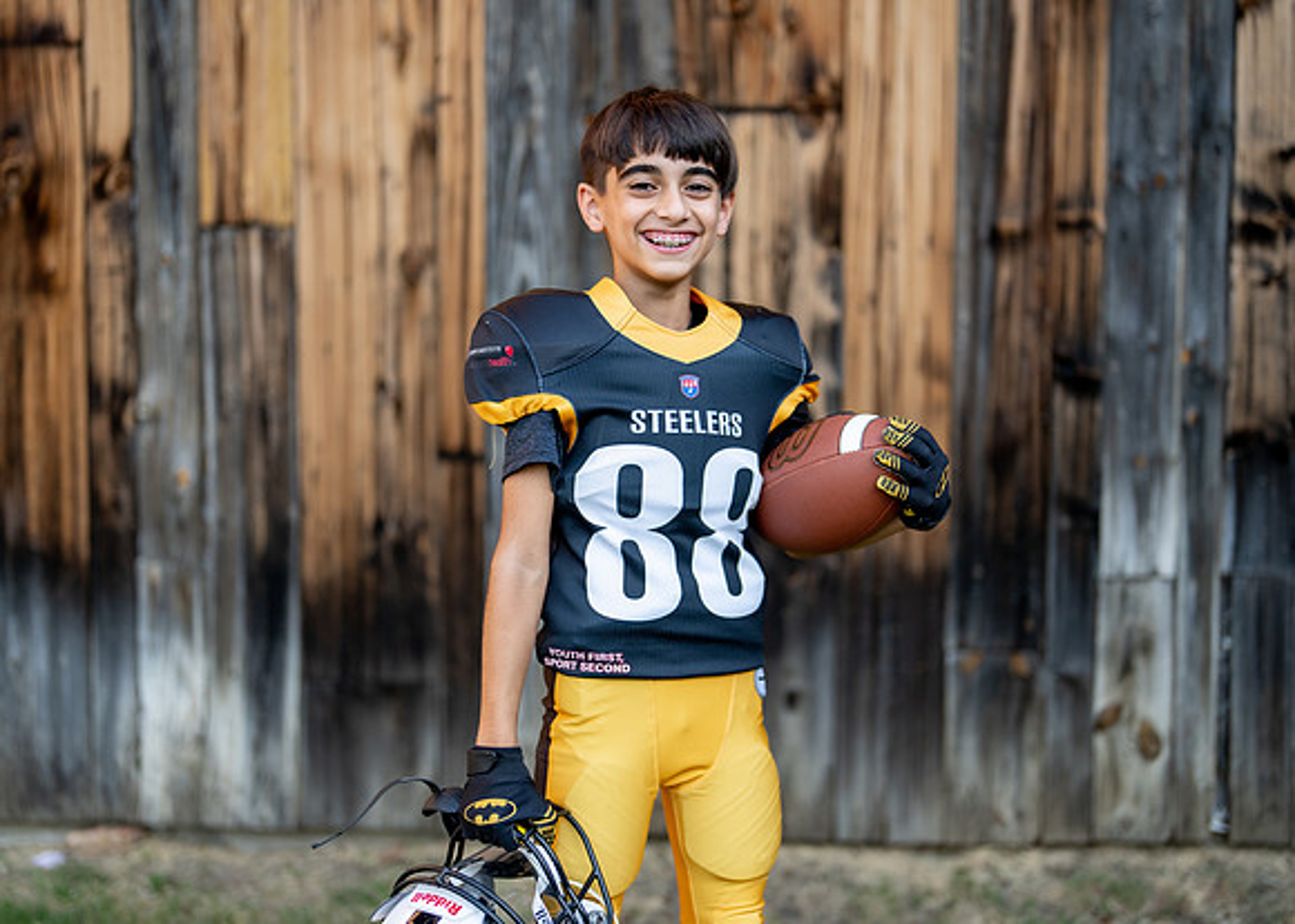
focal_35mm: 52
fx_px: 1926
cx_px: 648
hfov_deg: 37.2
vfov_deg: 27.0
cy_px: 462
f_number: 1.2
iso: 100
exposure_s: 1/2000
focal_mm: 50
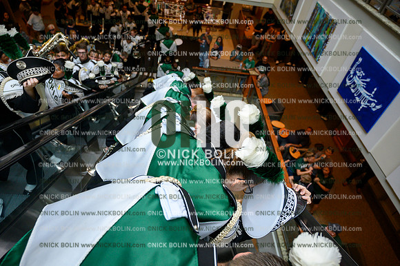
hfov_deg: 73.8
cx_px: 200
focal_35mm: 24
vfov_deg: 53.1
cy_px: 133
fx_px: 267
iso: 800
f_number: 4
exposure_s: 1/800
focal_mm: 24
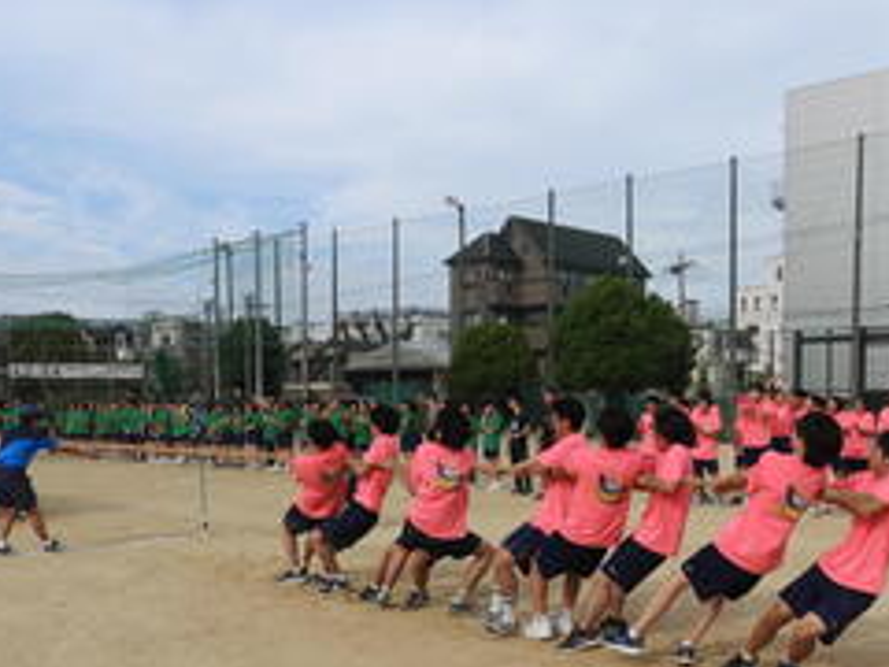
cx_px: 541
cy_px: 456
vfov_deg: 35.5
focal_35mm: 40
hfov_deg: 46.5
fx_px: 1027
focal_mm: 4.3
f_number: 3.3
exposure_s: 1/1600
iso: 100
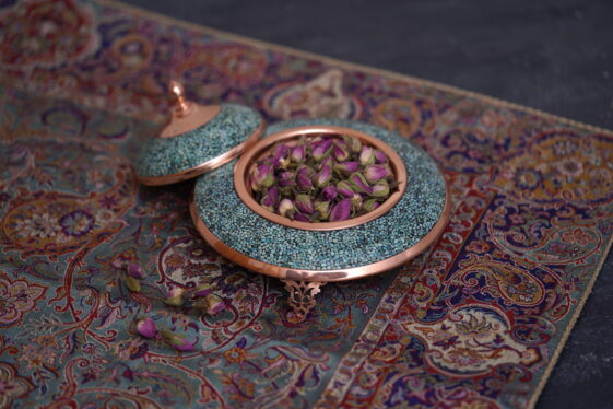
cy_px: 204
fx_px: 1532
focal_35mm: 90
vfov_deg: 15.2
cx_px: 306
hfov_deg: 22.6
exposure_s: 1/160
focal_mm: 90
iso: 50
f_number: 2.8
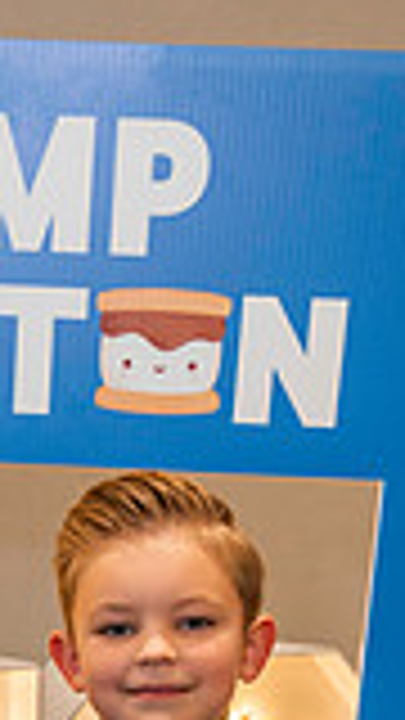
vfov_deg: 19.1
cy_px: 958
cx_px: -54
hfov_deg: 11.6
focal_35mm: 103
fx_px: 1966
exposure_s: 1/160
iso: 1000
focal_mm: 35
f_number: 4
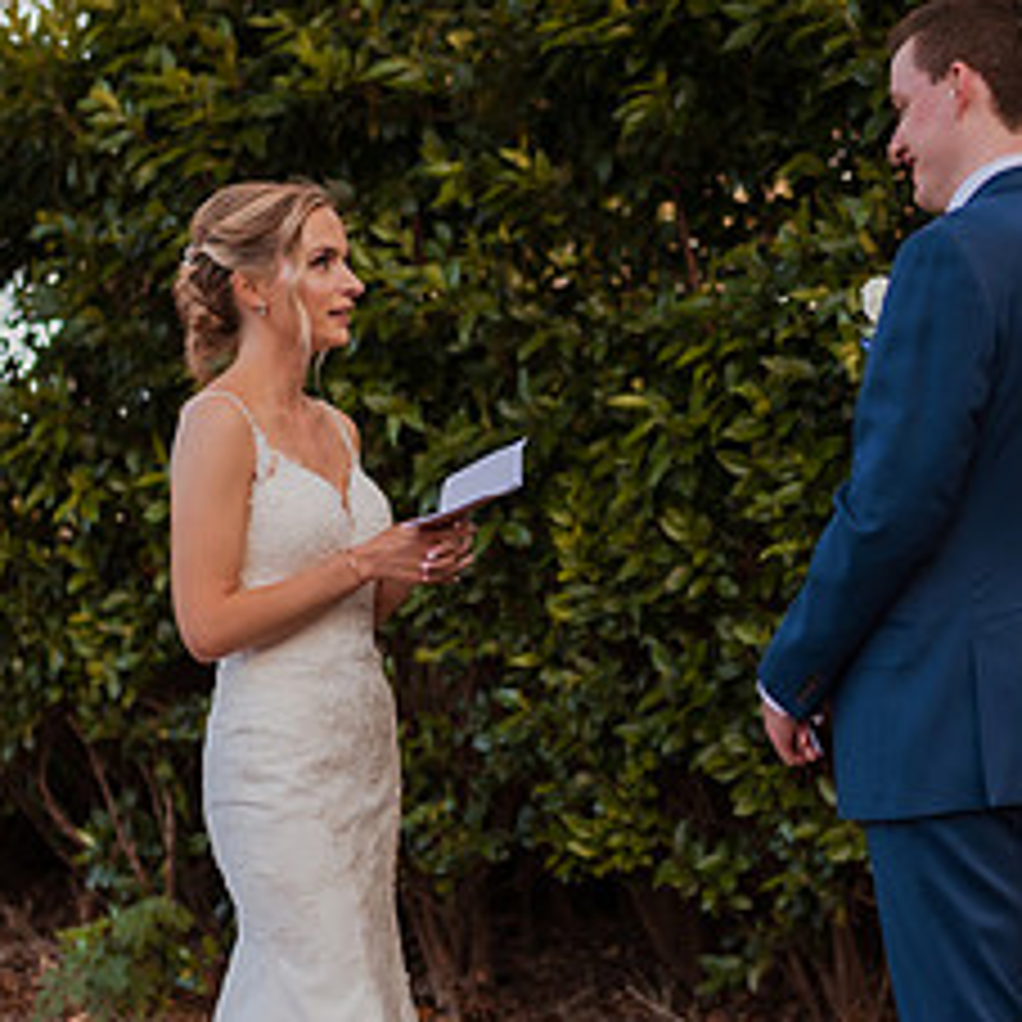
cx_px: 545
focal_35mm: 76
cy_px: 716
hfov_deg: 22.8
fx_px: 2539
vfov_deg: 22.6
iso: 320
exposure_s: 1/1250
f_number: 1.8
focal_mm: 35
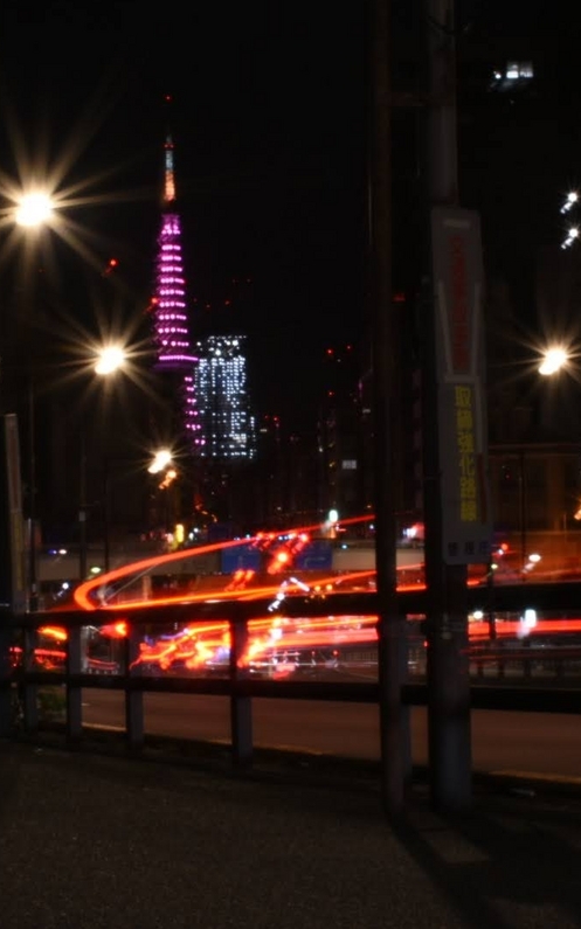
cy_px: 463
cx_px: 331
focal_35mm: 81
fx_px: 2046
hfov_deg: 16.2
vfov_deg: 25.6
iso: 160
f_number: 22
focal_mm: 35
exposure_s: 10
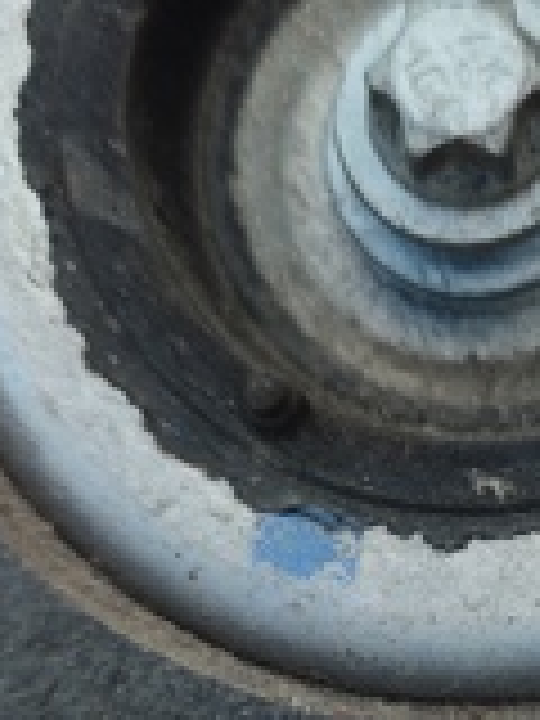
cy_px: 747
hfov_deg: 19.0
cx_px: 567
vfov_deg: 24.6
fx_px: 1560
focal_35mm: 75
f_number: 1.9
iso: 82
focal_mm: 6.04
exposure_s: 1/60
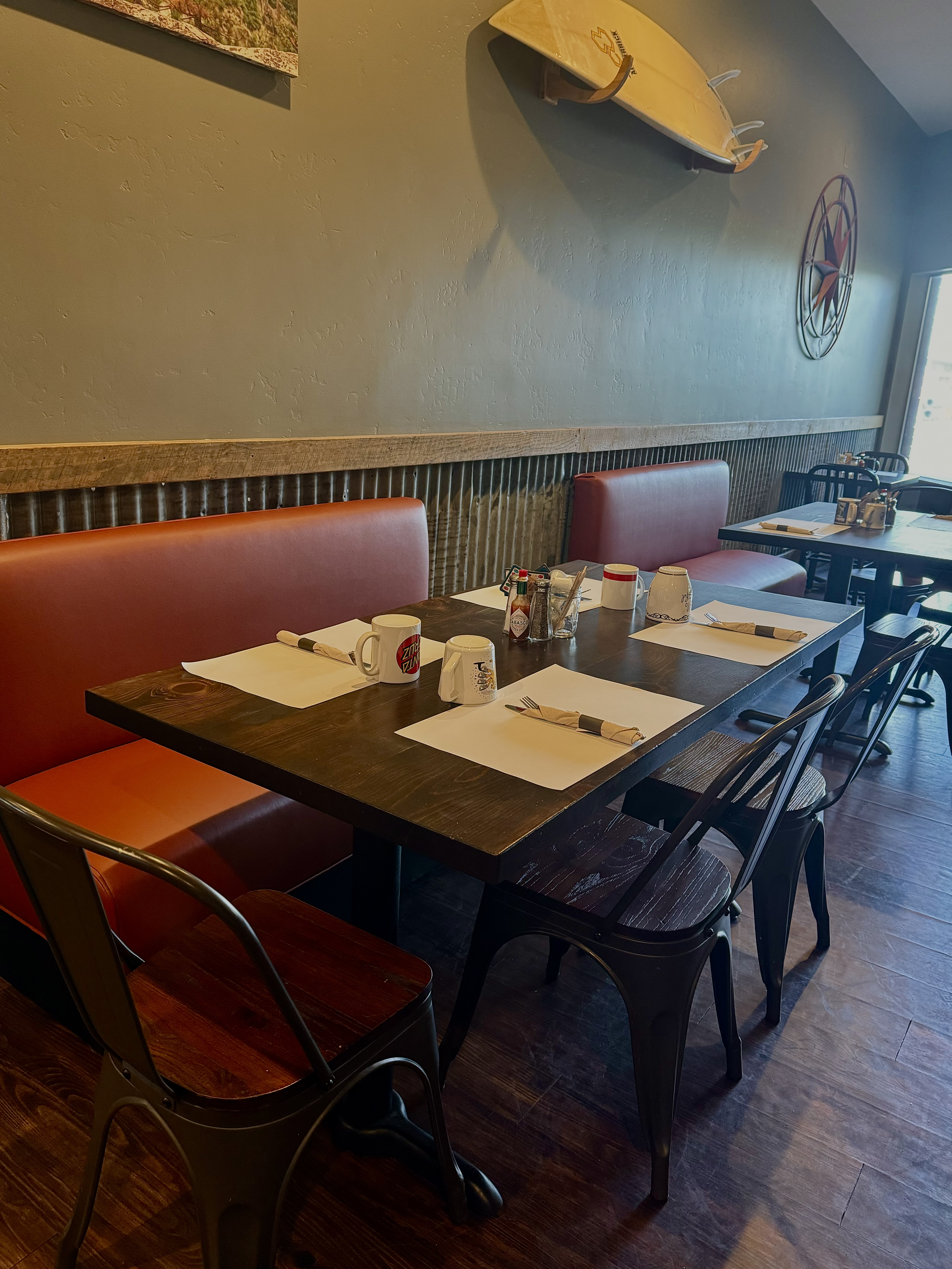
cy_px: 631
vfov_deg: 69.4
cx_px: 459
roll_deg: -3.5
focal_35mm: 25
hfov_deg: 54.9
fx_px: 917
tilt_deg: -16.6
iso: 400
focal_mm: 6.76
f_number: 1.78
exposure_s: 1/60
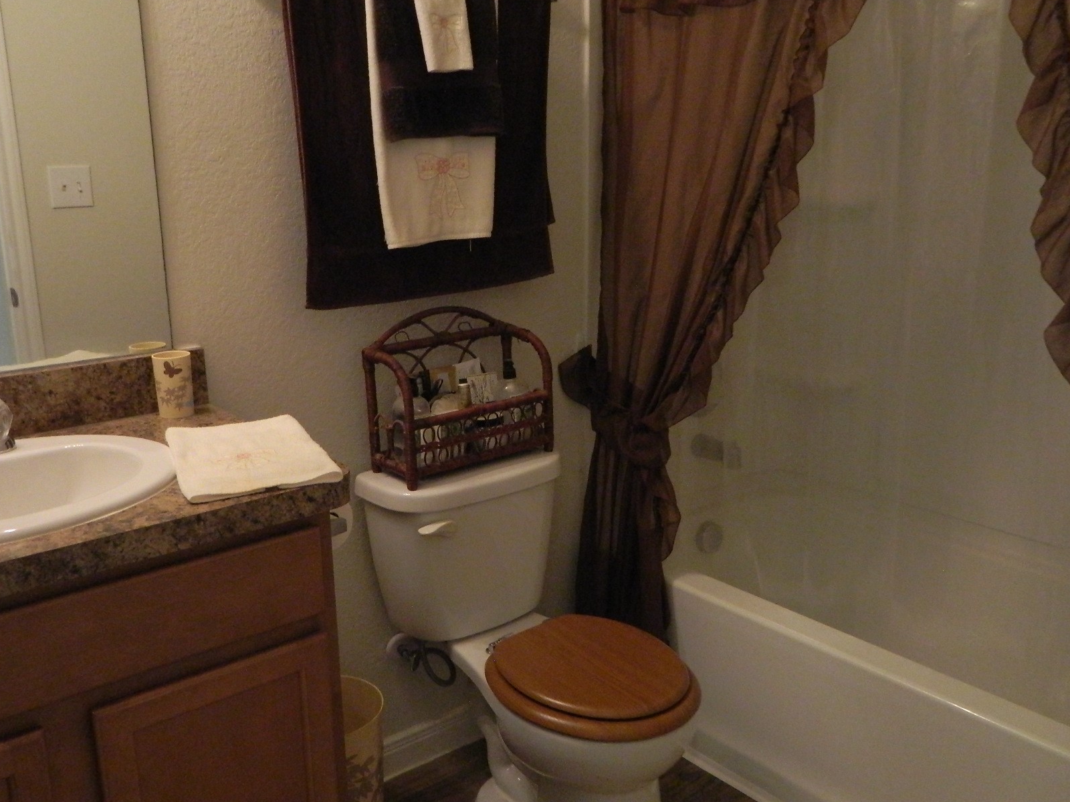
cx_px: 482
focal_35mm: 32
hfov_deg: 56.7
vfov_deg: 44.2
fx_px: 989
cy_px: 407
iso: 400
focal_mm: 4.5
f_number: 3.1
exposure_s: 1/20
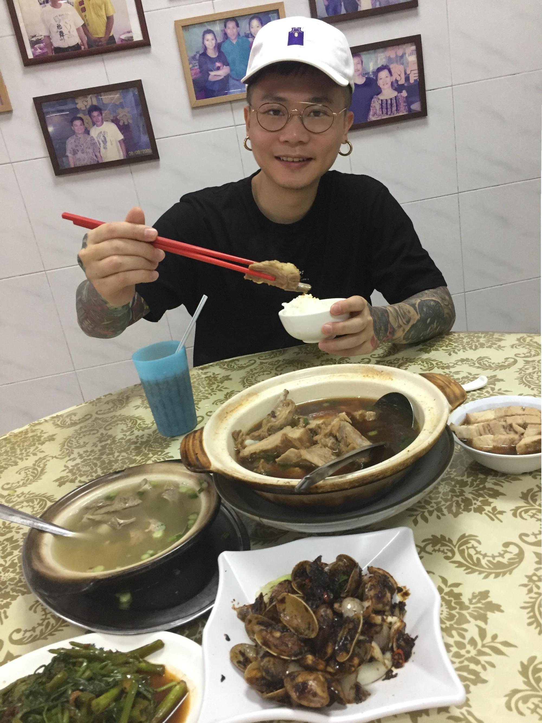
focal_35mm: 29
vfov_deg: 61.7
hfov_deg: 48.2
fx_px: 605
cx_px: 271
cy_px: 362
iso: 250
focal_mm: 4.2
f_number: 2.2
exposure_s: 1/33
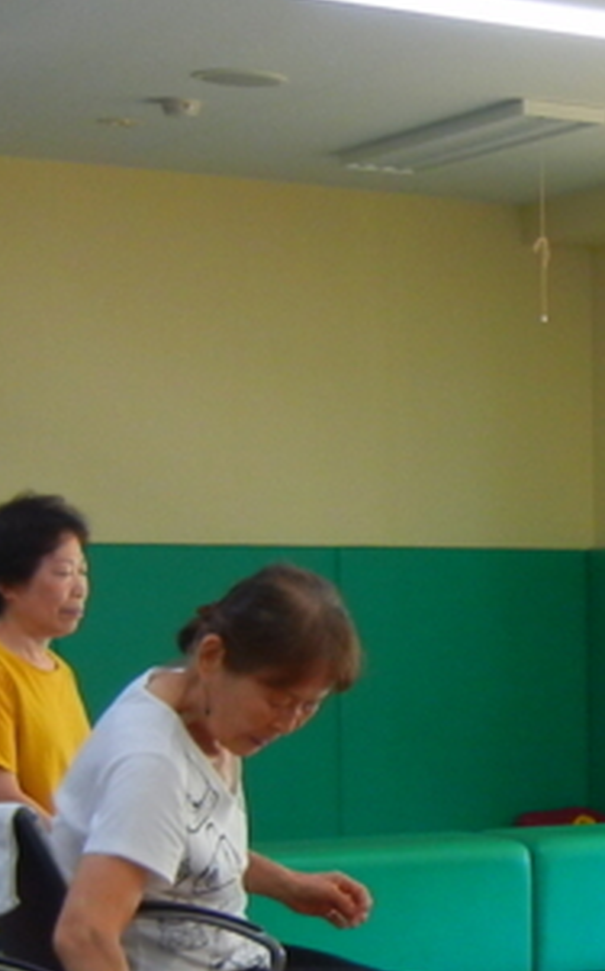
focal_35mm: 108
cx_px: 1184
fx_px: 2857
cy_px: 723
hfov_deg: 11.1
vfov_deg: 19.2
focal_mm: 5.4
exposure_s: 1/42.7
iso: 160
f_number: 3.5
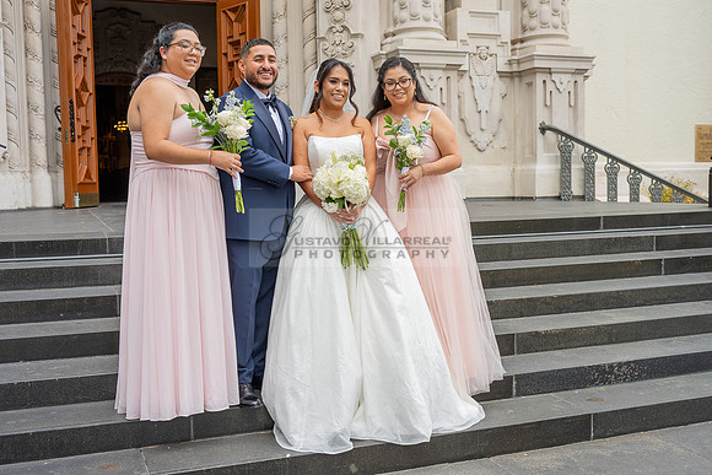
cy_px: 238
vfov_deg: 32.6
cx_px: 356
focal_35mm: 41
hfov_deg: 47.4
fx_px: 811
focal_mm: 41
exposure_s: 1/250
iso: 250
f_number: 5
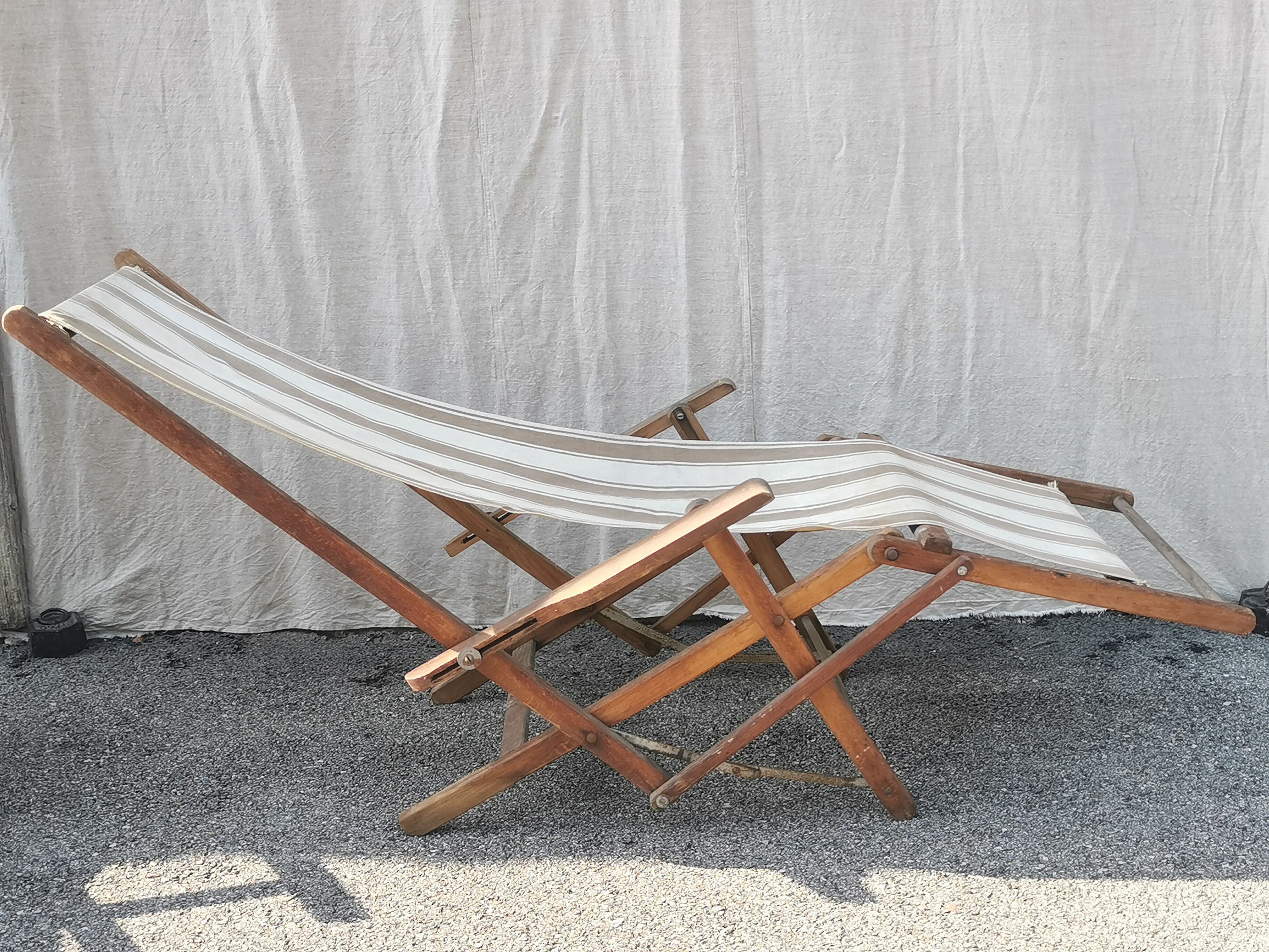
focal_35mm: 46
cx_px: 634
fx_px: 1686
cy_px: 476
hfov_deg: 41.2
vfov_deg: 31.5
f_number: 1.8
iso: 50
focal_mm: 5.58
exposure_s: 1/541
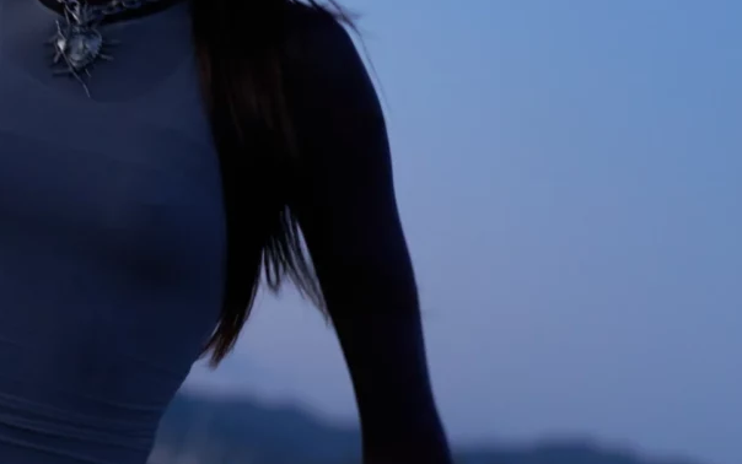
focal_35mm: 189
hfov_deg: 10.9
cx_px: -158
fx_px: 3823
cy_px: 174
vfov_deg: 6.9
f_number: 2.8
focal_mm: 70
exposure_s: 1/125
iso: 1600
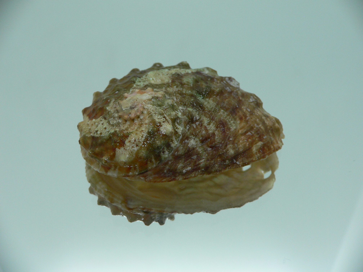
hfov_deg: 52.6
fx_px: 367
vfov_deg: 40.7
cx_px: 182
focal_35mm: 35
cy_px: 136
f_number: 2.8
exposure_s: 1/60
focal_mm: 4.6
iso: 100
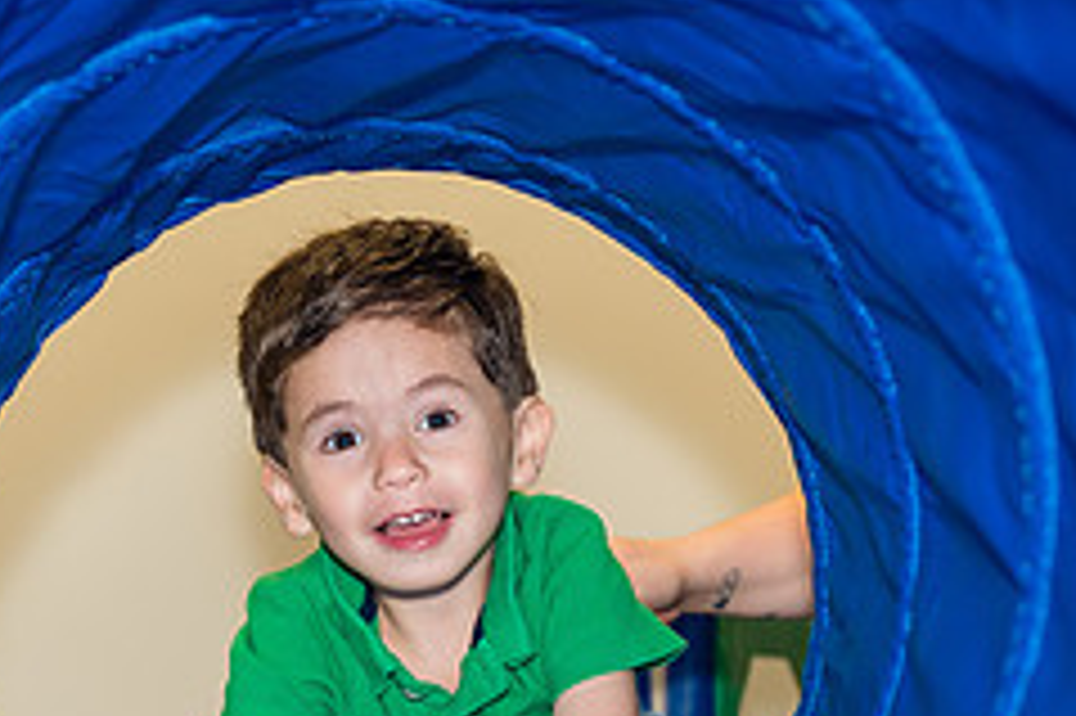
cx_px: 446
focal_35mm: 107
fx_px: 3196
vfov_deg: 12.6
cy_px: 716
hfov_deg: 19.1
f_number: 3.5
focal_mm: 44
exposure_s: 1/200
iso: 800
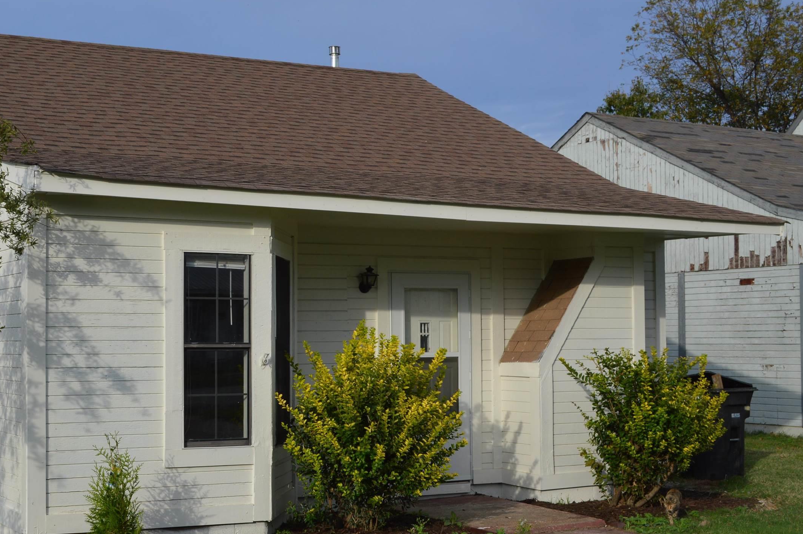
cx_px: 251
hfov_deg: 37.7
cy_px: 297
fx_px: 1159
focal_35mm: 52
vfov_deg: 25.9
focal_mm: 24
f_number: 8
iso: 100
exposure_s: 1/250
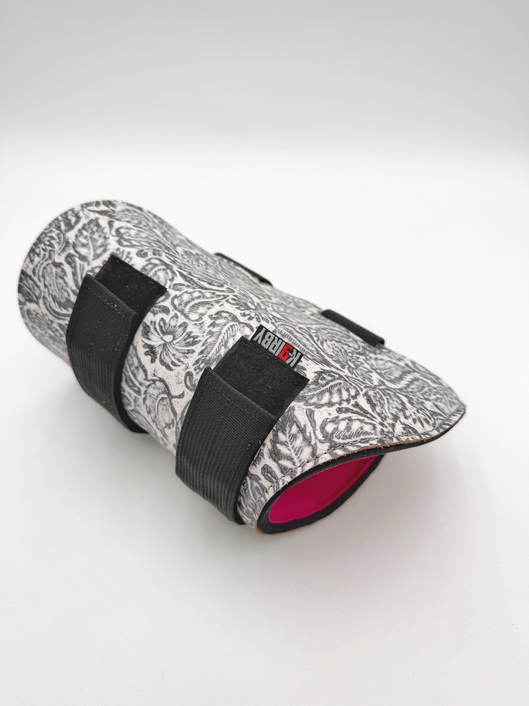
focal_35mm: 24
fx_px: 489
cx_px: 264
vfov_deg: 71.6
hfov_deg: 56.8
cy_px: 353
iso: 80
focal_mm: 6.76
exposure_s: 1/2299
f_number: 1.78
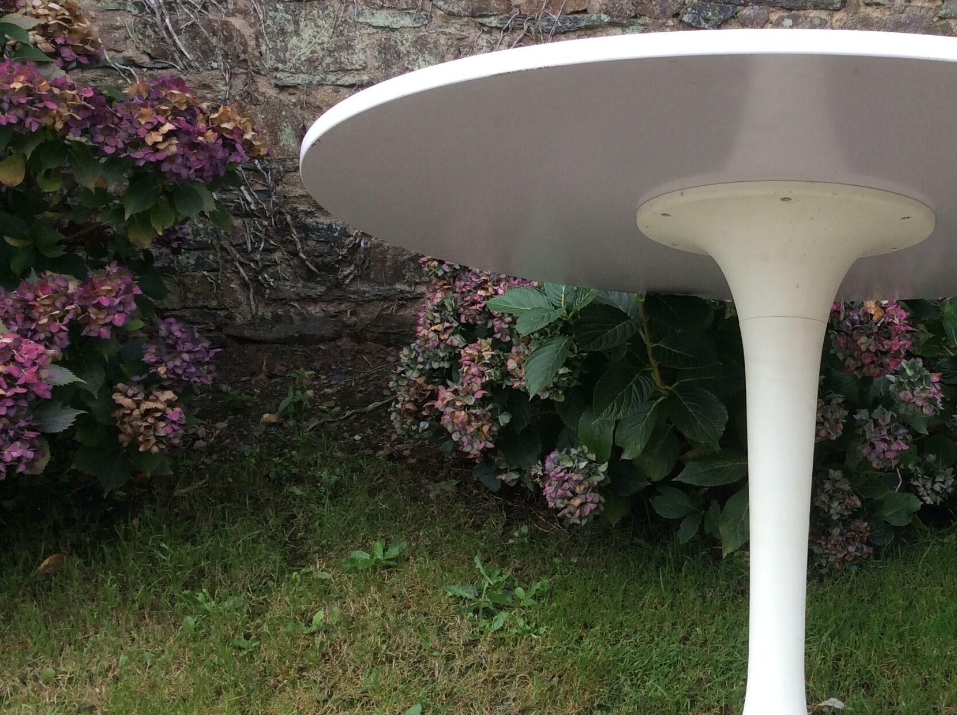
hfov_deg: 37.2
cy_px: 420
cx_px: 728
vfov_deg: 29.0
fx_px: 1380
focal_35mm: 50
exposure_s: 1/241
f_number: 2.4
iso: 32
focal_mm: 3.3
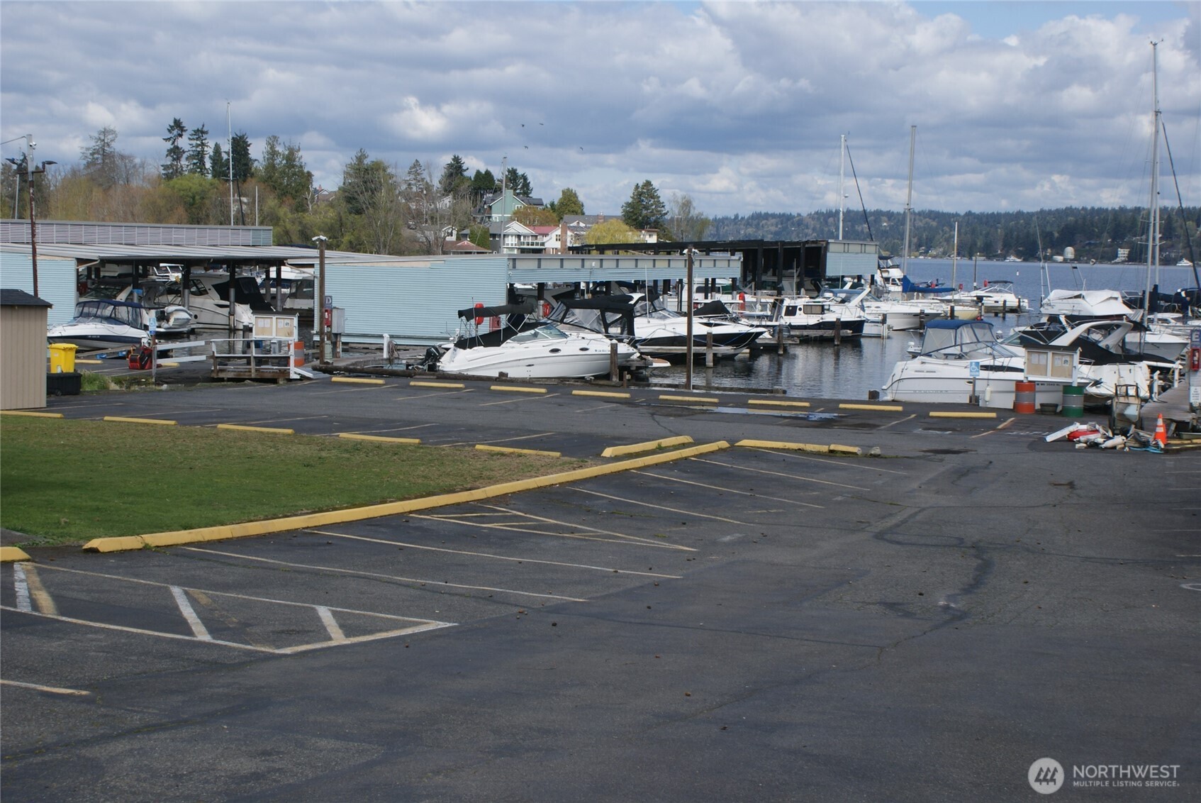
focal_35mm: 52
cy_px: 402
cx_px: 600
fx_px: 1753
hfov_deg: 37.8
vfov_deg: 25.8
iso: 100
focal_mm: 35
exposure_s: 1/125
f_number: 13
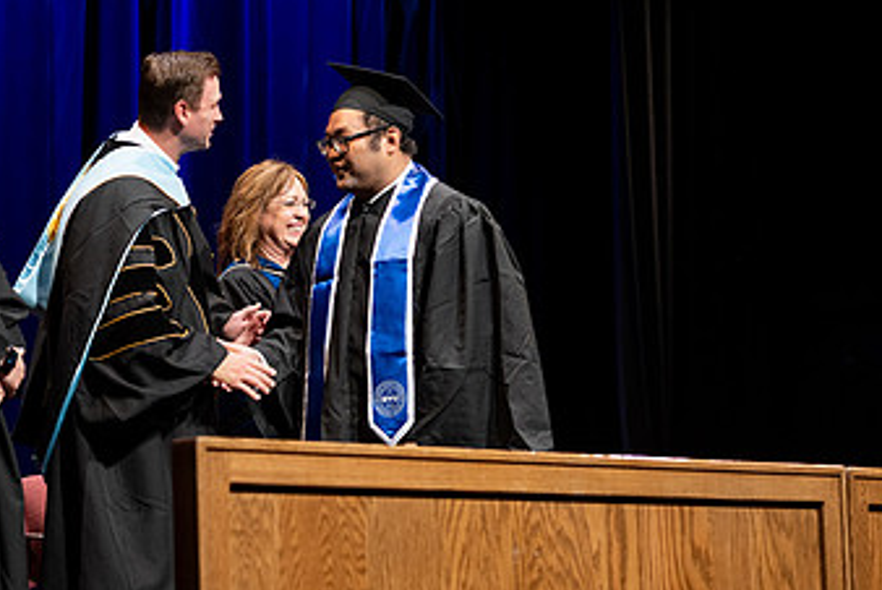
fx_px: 2942
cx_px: 240
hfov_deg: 17.0
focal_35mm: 120
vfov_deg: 11.4
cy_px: 453
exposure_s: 1/250
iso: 640
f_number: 2.8
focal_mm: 70
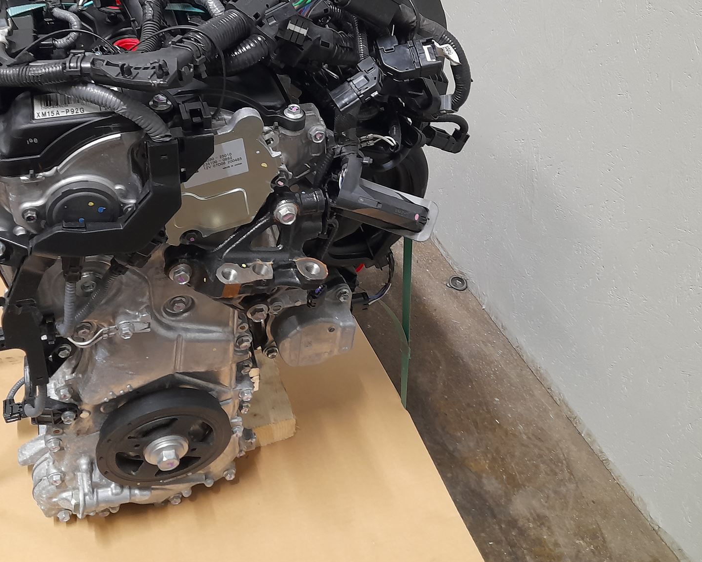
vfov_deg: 41.6
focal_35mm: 35
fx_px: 727
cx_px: 265
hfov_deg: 51.0
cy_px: 186
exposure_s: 1/33
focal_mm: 4.6
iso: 250
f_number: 2
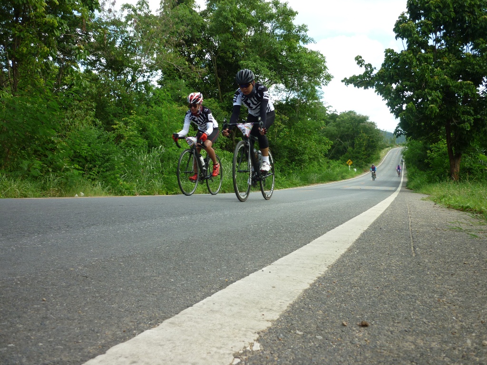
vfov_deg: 42.9
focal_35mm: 33
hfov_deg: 55.4
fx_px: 464
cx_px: 244
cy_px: 182
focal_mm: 5.5
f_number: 2.8
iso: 80
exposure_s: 1/400
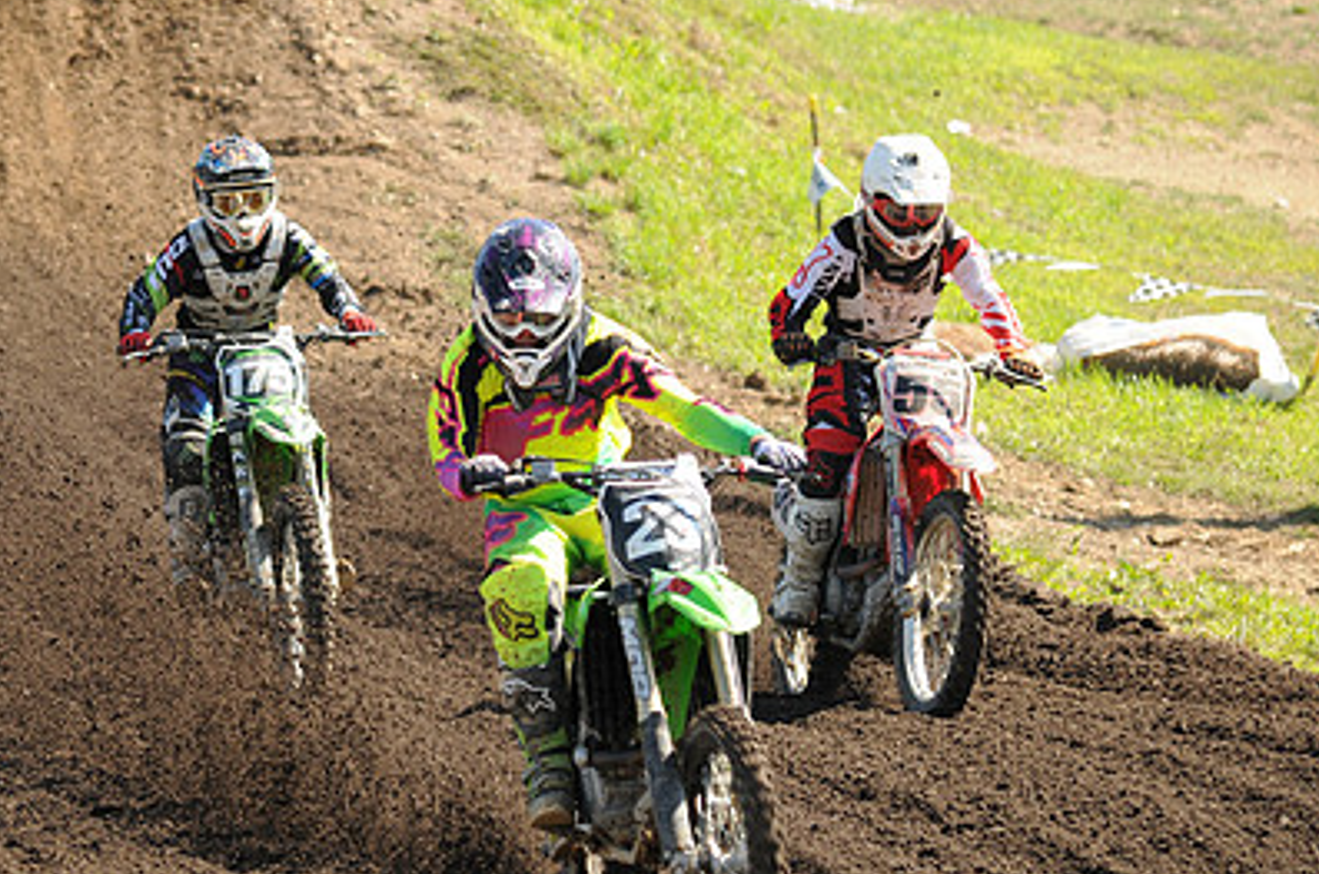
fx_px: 10421
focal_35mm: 285
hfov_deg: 7.2
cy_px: 400
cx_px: 445
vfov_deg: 4.8
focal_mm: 130
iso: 400
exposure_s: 1/800
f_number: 5
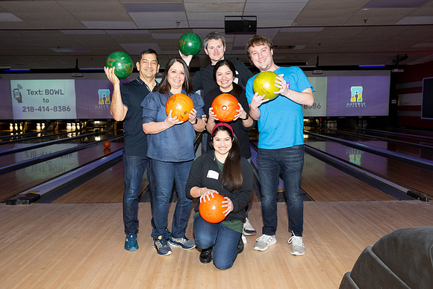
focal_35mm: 33
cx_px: 216
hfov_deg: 57.7
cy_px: 144
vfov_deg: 40.4
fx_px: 393
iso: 2000
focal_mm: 32
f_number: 5.6
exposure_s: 1/100
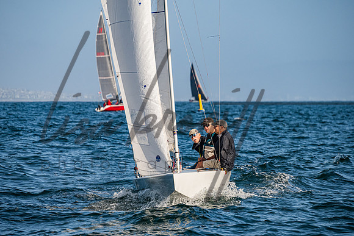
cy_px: 133
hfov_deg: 8.2
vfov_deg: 5.5
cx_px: 173
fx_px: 2457
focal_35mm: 250
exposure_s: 1/1600
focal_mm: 200
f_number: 6.3
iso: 400
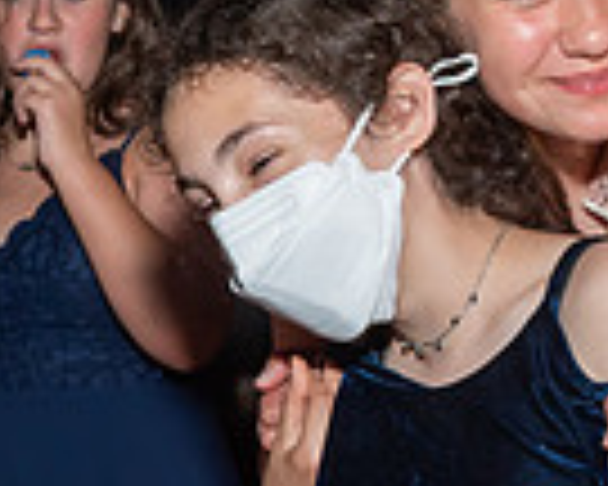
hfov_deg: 12.9
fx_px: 2663
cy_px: 519
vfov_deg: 10.3
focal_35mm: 148
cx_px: 71
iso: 400
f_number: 5.6
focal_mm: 19
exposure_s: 1/250
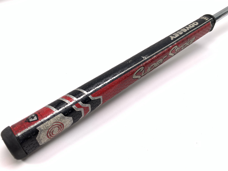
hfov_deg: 67.3
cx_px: 114
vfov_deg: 53.1
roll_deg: -3.6
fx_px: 171
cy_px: 86
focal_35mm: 26
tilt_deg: -38.3
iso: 25
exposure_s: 1/160
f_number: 1.8
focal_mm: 4.25
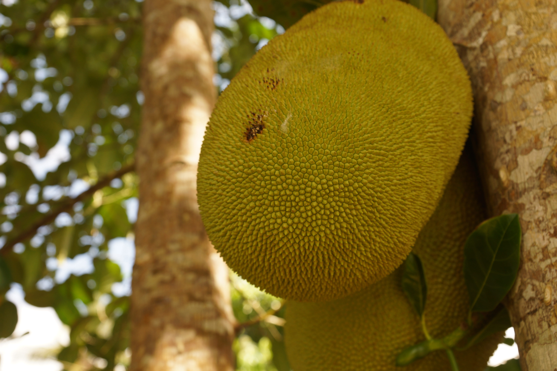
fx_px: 812
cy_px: 186
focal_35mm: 52
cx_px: 278
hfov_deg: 37.9
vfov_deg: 25.8
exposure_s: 1/125
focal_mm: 35
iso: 100
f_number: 5
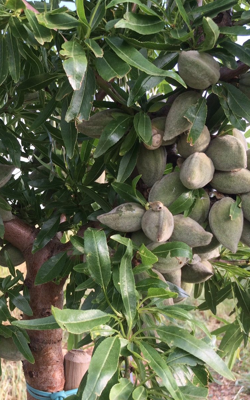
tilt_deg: +3.7
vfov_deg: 47.2
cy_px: 197
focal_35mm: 42
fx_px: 458
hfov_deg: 29.6
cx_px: 36
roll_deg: +1.9
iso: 32
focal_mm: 4.15
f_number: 2.2
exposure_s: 1/265
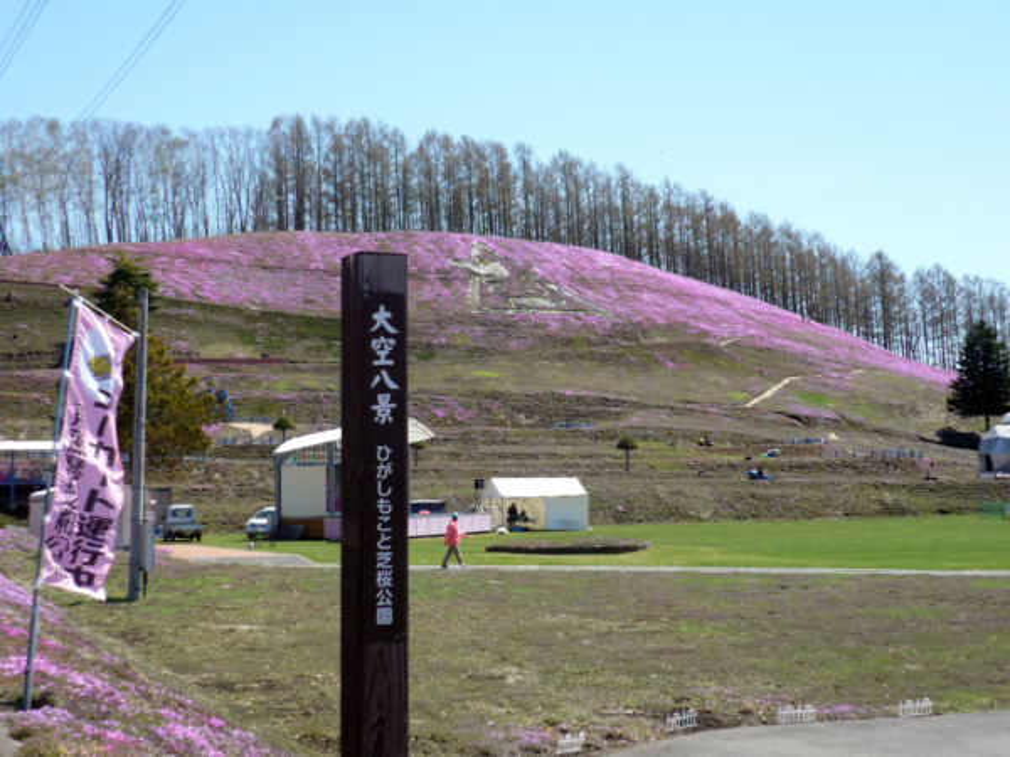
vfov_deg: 28.6
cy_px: 378
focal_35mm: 51
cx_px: 505
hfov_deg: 37.5
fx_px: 1488
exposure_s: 1/640
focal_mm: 8.4
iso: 100
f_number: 3.2
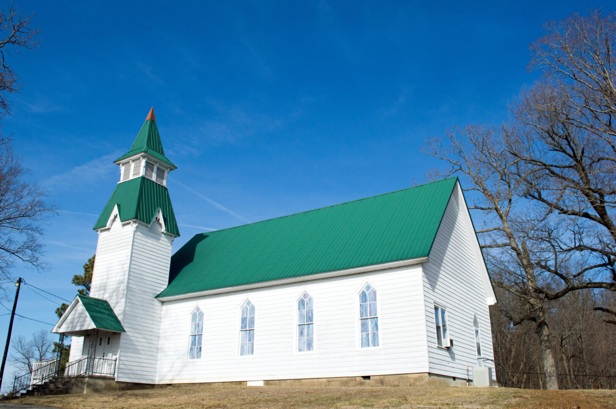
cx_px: 308
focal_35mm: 33
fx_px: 564
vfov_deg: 39.9
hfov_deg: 57.3
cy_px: 204
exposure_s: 1/500
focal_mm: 22
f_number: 11
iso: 360
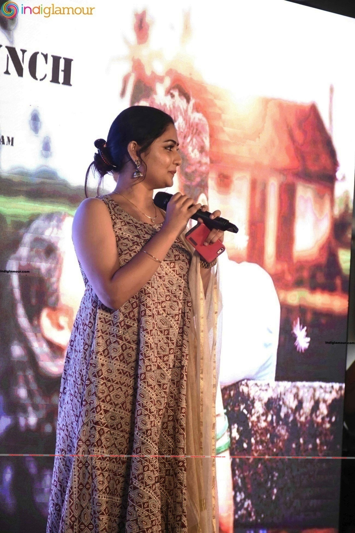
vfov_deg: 15.2
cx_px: 178
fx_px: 1997
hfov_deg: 10.2
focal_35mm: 135
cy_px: 266
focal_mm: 90
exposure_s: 1/320
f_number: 5.3
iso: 4000
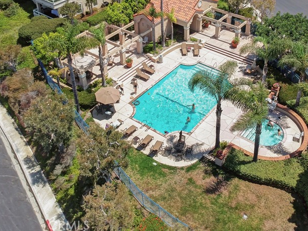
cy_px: 39
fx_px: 374
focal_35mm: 42
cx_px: 188
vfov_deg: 33.2
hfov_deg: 44.5
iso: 100
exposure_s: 1/1000
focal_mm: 4.49
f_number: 2.6
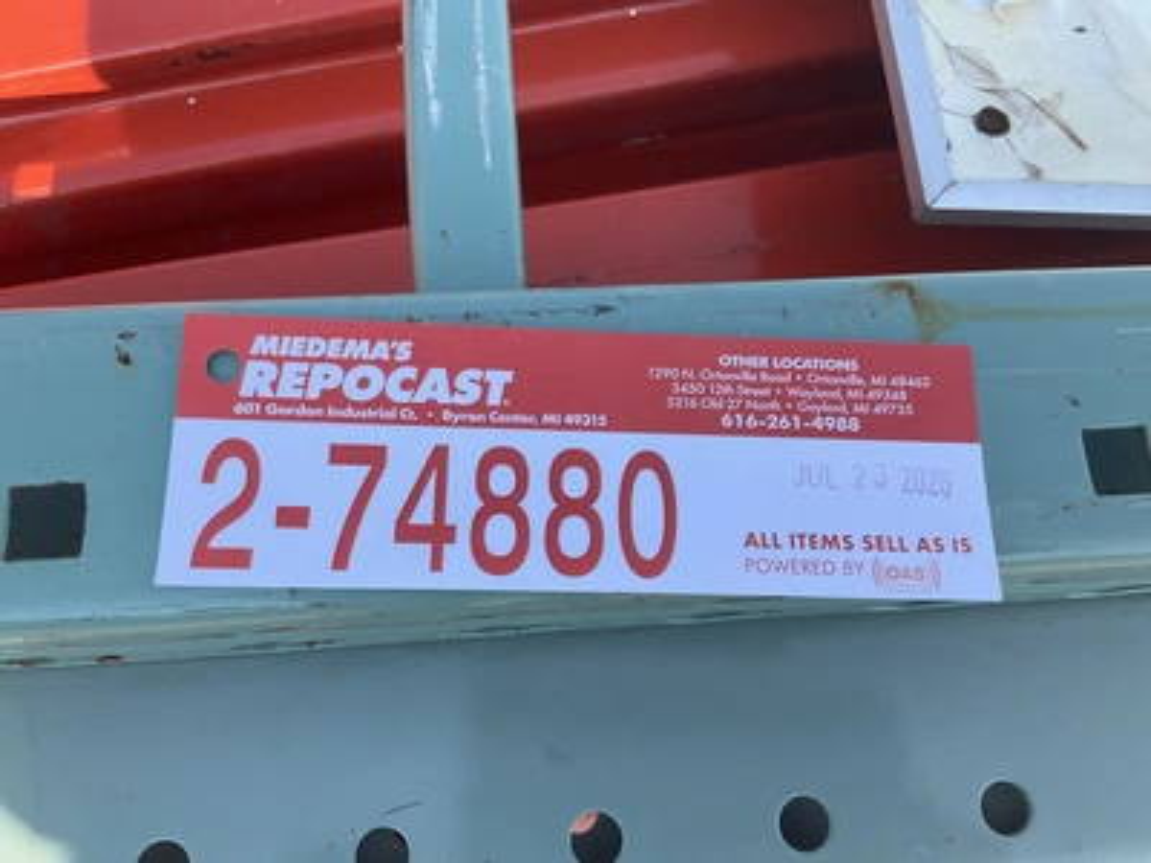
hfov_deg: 61.7
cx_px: 576
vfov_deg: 48.2
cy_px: 432
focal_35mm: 29
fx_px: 964
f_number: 1.8
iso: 25
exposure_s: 1/739
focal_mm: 3
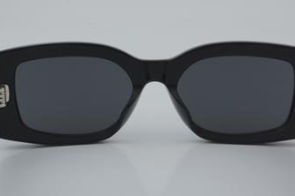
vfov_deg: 15.2
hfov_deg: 22.6
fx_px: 737
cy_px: 90
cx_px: 154
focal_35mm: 90
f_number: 32
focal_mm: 50
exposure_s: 1/4
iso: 100
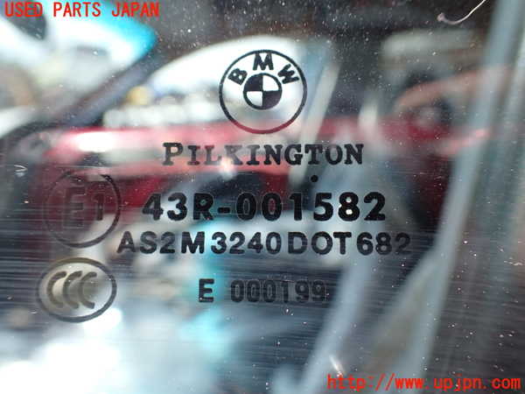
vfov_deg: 46.8
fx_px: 455
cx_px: 262
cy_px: 197
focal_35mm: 30
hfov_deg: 60.0
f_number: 3.2
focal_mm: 5.4
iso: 100
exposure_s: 1/250
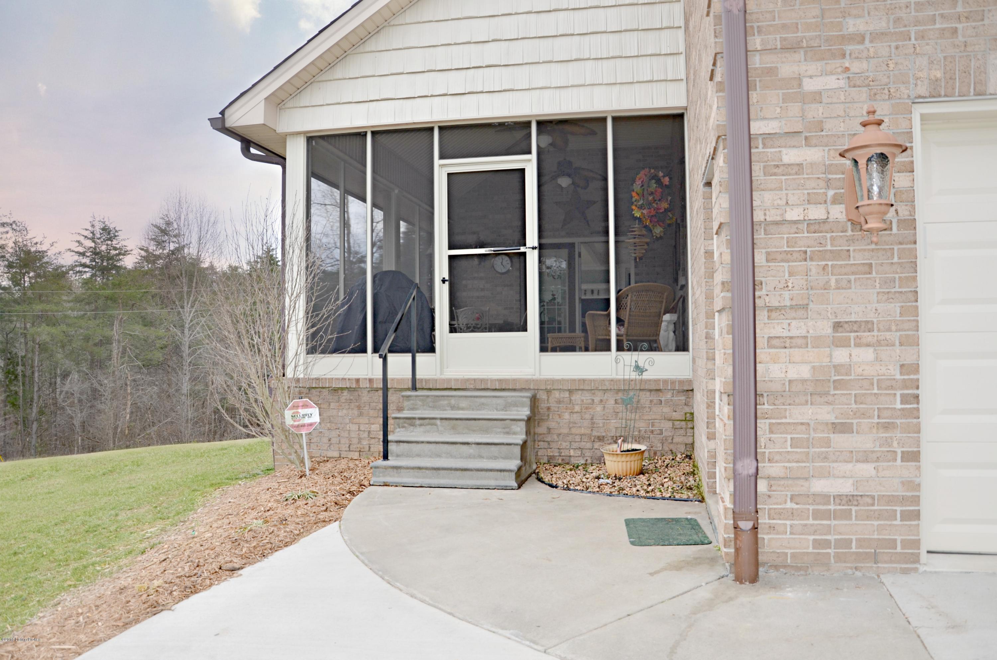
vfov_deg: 47.7
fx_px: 746
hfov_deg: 67.5
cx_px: 498
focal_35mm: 27
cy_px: 330
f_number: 5.6
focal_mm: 18
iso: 100
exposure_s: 1/250
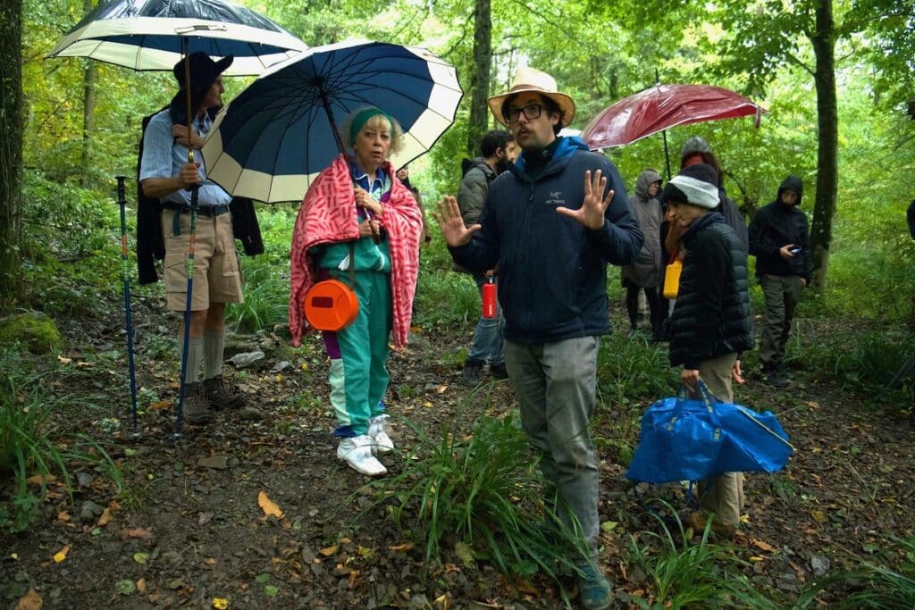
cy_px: 305
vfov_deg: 47.9
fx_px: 686
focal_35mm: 27
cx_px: 458
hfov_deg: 67.4
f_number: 2.8
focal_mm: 18
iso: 3200
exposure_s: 1/60
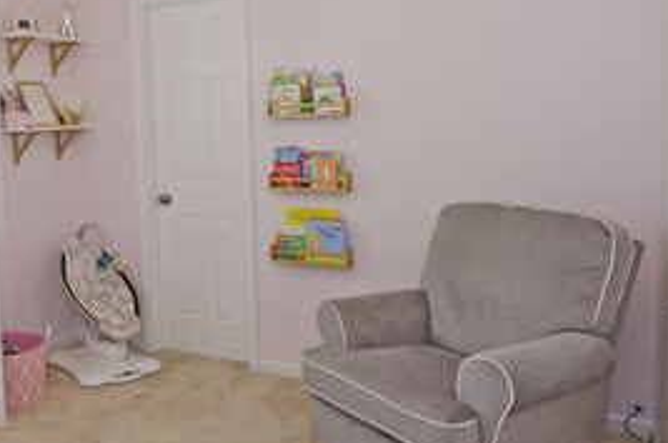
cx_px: 140
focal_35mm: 36
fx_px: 667
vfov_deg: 36.6
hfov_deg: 50.2
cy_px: 170
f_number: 7.1
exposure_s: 1/40
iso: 500
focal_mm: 10
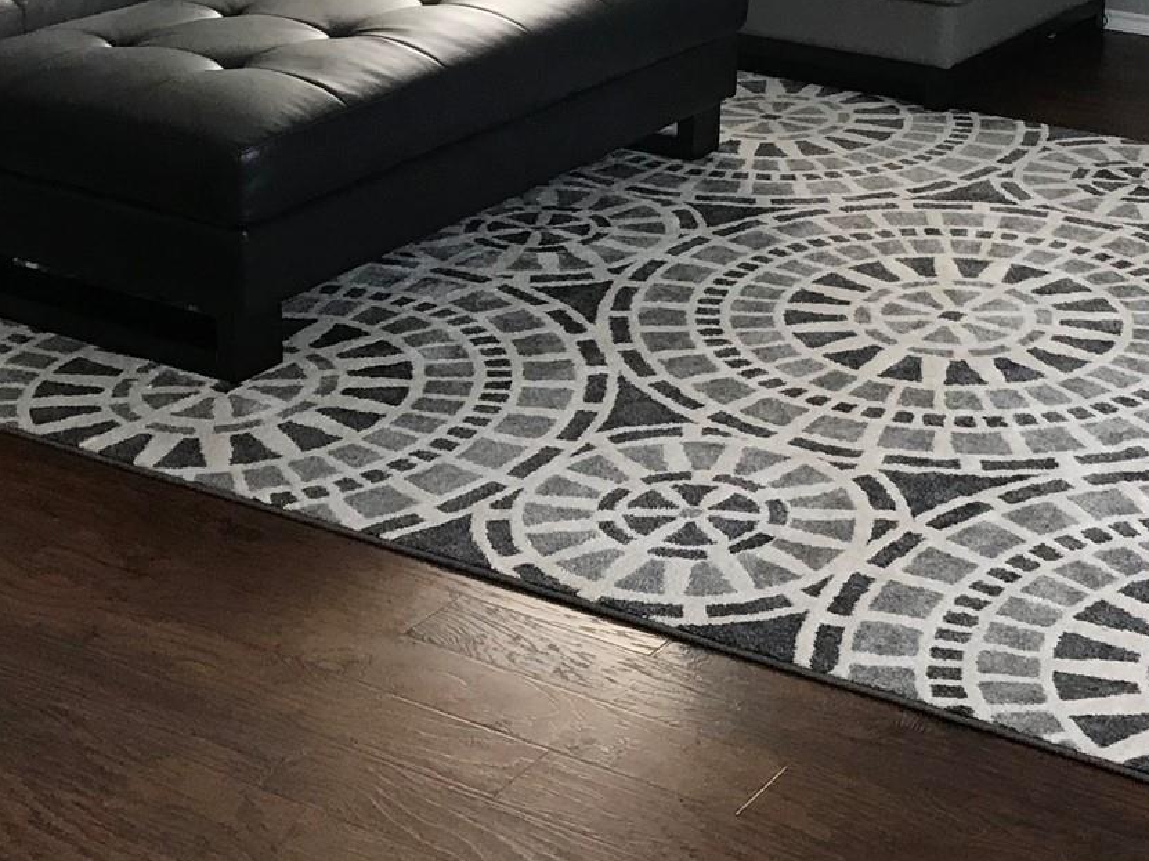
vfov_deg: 20.5
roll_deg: -0.6
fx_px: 2290
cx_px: 835
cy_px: -30
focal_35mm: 69
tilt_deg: -13.6
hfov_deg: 27.8
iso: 32
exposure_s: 1/30
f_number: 1.8
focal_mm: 3.99
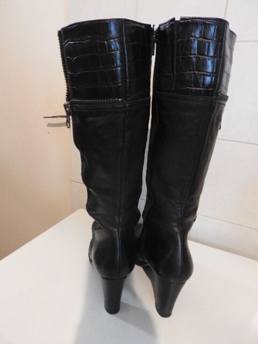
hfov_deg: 56.8
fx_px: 238
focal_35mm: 24
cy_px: 172
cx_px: 129
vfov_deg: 71.6
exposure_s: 1/6
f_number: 3.3
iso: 800
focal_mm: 4.3
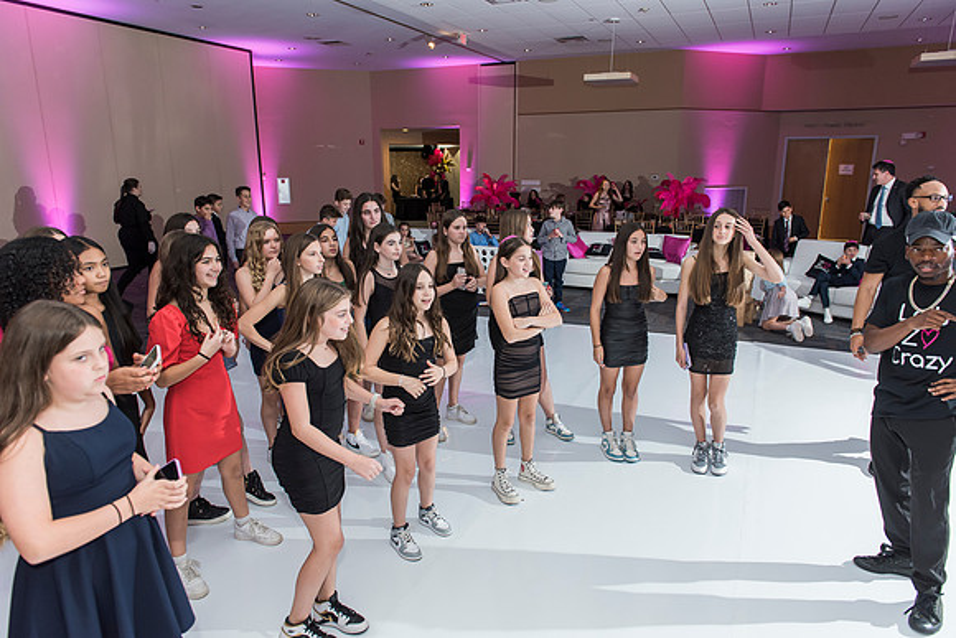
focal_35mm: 24
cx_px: 478
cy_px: 319
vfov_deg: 53.2
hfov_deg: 73.7
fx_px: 637
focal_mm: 24
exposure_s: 1/100
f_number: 3.5
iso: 1000
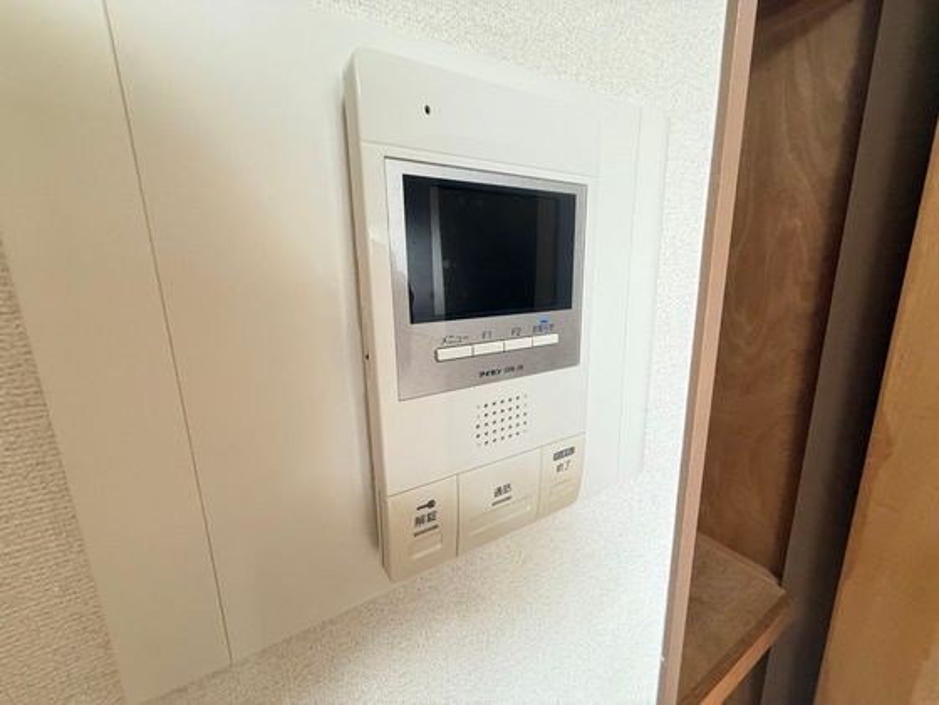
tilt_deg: -11.0
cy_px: 352
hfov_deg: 102.1
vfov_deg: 85.7
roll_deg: +1.2
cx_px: 470
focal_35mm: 14
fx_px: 380
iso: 320
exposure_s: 1/60
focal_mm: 2.22
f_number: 2.2
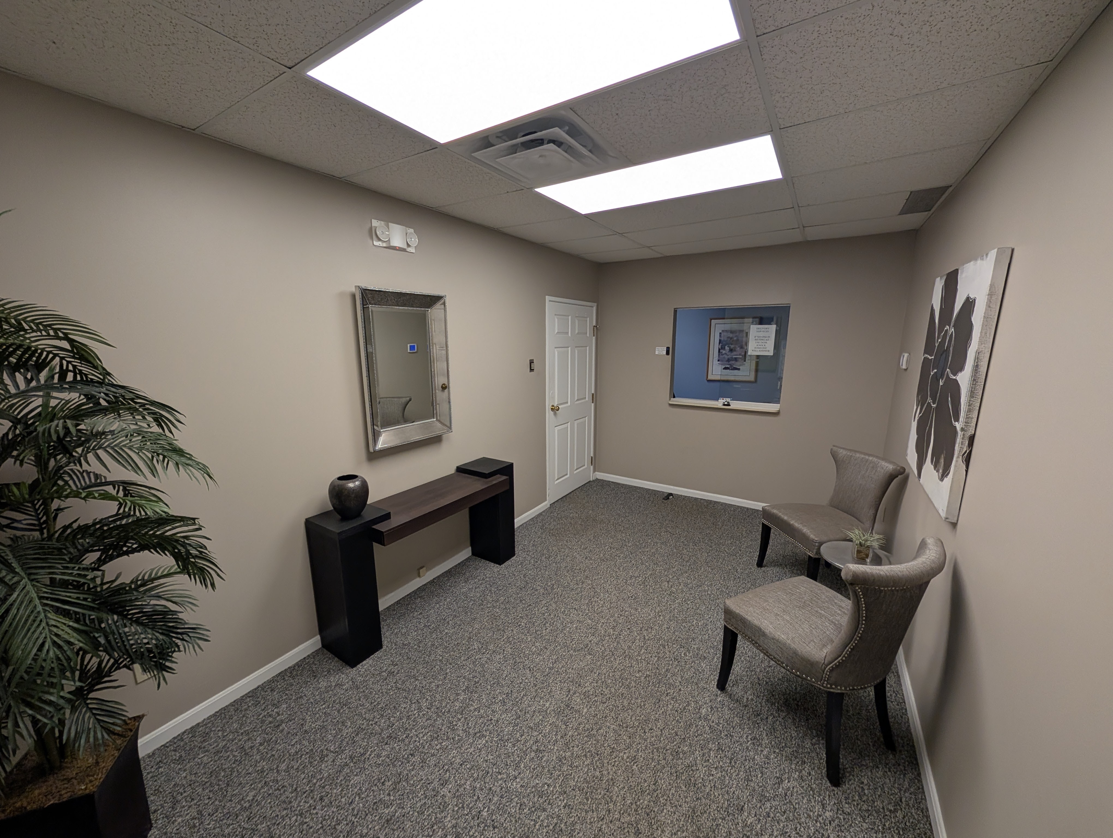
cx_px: 556
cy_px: 419
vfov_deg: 94.6
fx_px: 386
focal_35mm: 12
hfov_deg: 110.5
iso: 72
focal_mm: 2.02
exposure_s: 1/120
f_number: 1.7
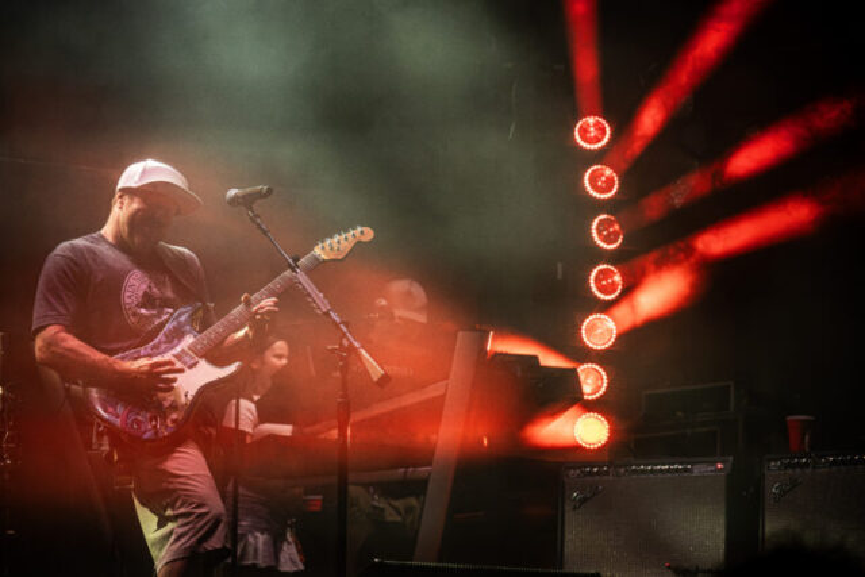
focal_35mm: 165
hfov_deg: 12.4
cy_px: 288
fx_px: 3965
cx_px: 432
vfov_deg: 8.3
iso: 3200
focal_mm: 165
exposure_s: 1/250
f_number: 7.6
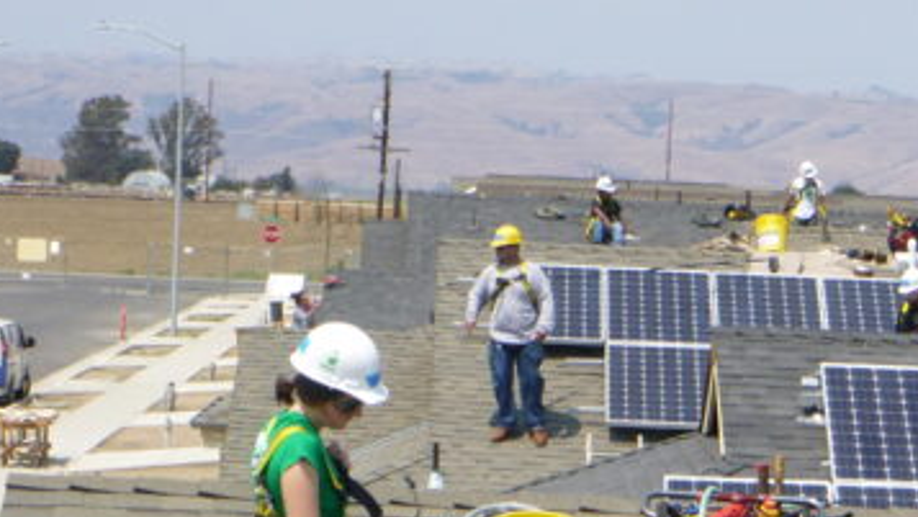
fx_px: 4456
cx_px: 846
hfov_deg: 11.7
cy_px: 550
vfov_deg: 6.6
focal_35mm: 183
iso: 100
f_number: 5.6
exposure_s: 1/250
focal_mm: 14
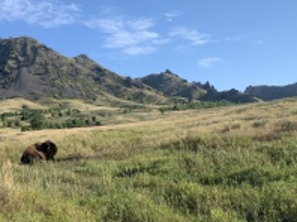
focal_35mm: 48
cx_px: 122
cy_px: 154
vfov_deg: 29.9
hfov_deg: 39.6
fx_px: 411
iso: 25
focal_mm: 4.25
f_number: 1.8
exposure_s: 1/1610
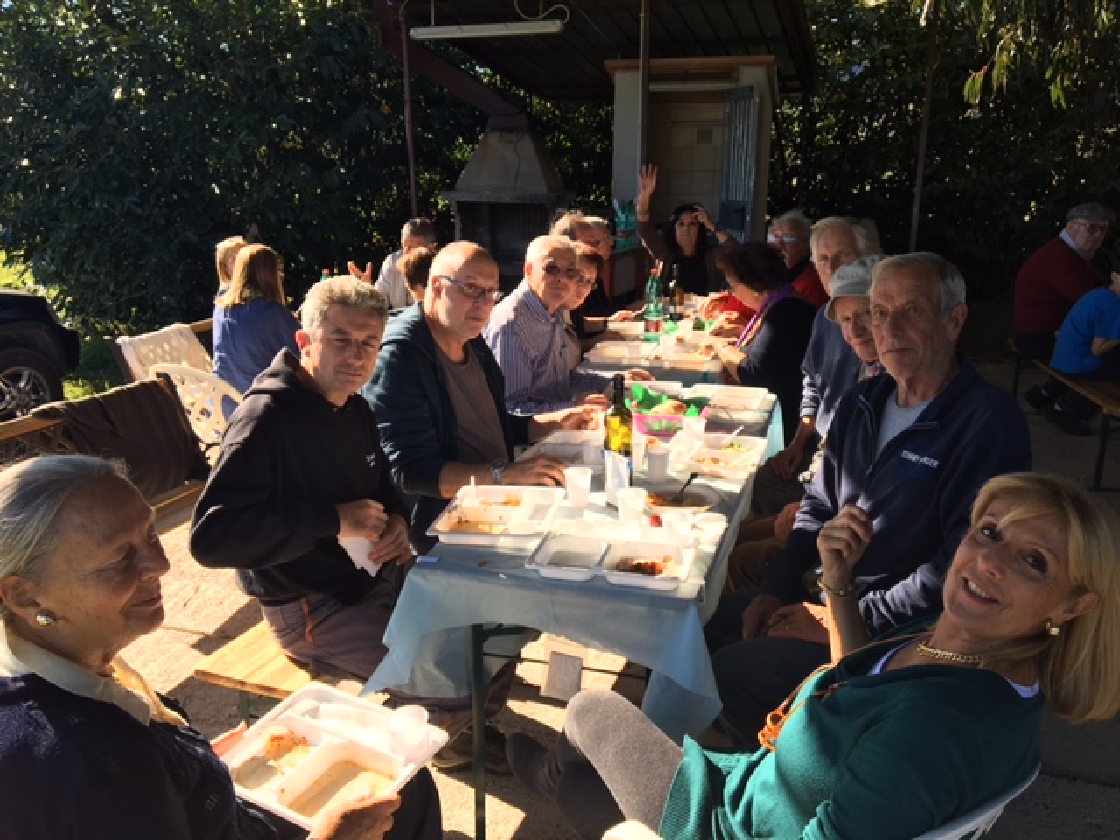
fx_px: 938
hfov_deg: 61.7
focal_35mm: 29
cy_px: 420
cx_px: 560
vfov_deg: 48.2
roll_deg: +0.4
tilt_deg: -15.8
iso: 25
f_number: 2.2
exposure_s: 1/342
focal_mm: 4.15
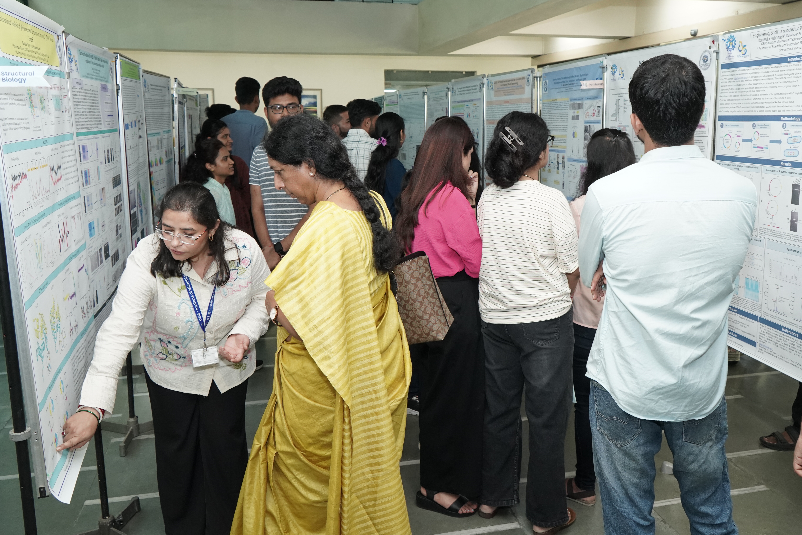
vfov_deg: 41.1
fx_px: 713
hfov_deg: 58.7
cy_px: 249
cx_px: 432
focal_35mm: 32
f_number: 7.1
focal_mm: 29
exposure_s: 1/125
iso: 3200
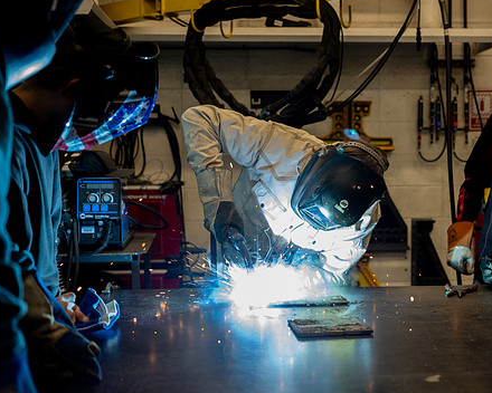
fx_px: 728
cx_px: 308
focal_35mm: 50
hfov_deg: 37.1
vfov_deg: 30.2
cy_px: 207
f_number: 2.8
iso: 640
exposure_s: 1/200
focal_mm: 39
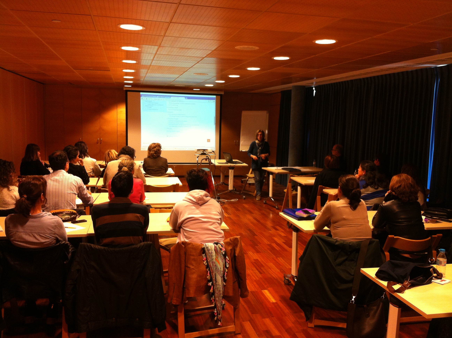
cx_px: 226
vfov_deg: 40.6
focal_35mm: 35
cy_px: 169
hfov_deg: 52.7
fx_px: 456
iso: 125
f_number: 2.8
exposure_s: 1/15
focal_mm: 3.85
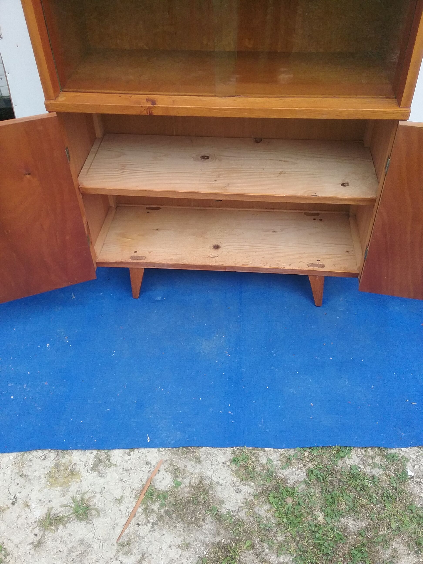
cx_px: 212
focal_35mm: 31
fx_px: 505
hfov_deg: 45.4
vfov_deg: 58.4
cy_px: 282
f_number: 2.2
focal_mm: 3.3
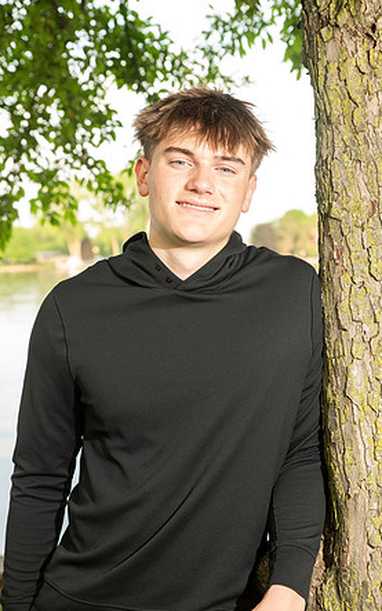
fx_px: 949
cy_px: 309
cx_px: 197
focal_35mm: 57
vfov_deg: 35.7
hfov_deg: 22.8
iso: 500
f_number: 5.6
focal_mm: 55
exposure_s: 1/160
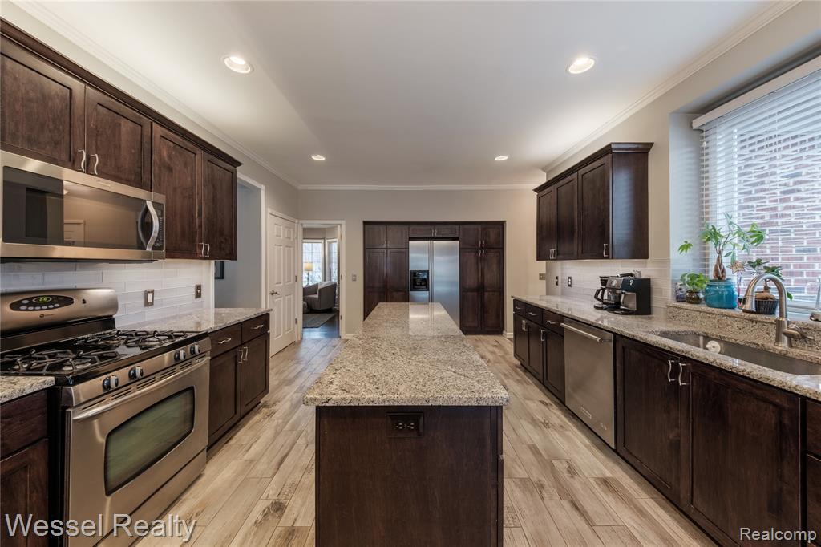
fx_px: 274
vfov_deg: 90.0
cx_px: 410
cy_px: 274
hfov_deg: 112.6
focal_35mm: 12
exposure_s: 1/70
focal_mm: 8
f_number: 7.1
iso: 400
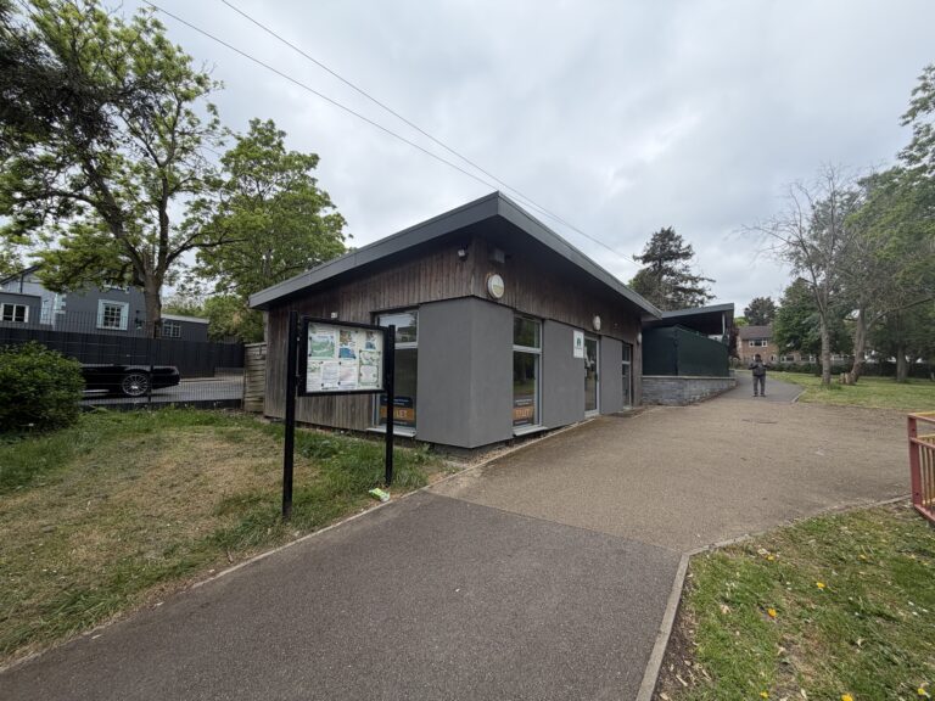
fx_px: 378
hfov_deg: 102.1
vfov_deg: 85.7
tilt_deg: +3.6
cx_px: 468
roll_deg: -1.3
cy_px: 350
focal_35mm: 14
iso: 25
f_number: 2.2
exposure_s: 1/770
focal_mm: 2.22
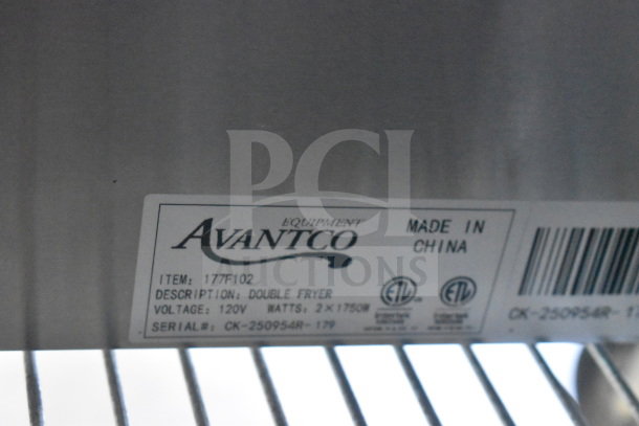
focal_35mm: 82
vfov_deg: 16.6
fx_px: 1465
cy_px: 213
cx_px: 320
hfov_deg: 24.6
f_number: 5.6
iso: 18000
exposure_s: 1/100
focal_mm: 55
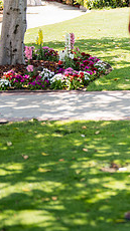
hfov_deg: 8.2
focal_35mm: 141
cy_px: 35
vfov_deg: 15.1
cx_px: 265
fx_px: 866
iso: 200
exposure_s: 1/2500
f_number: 1.2
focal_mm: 50
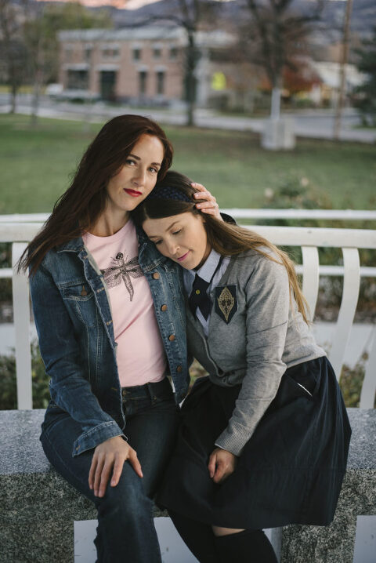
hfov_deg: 27.0
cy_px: 282
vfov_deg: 39.6
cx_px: 188
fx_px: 782
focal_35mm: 50
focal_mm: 50
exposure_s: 1/200
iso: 400
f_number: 1.8
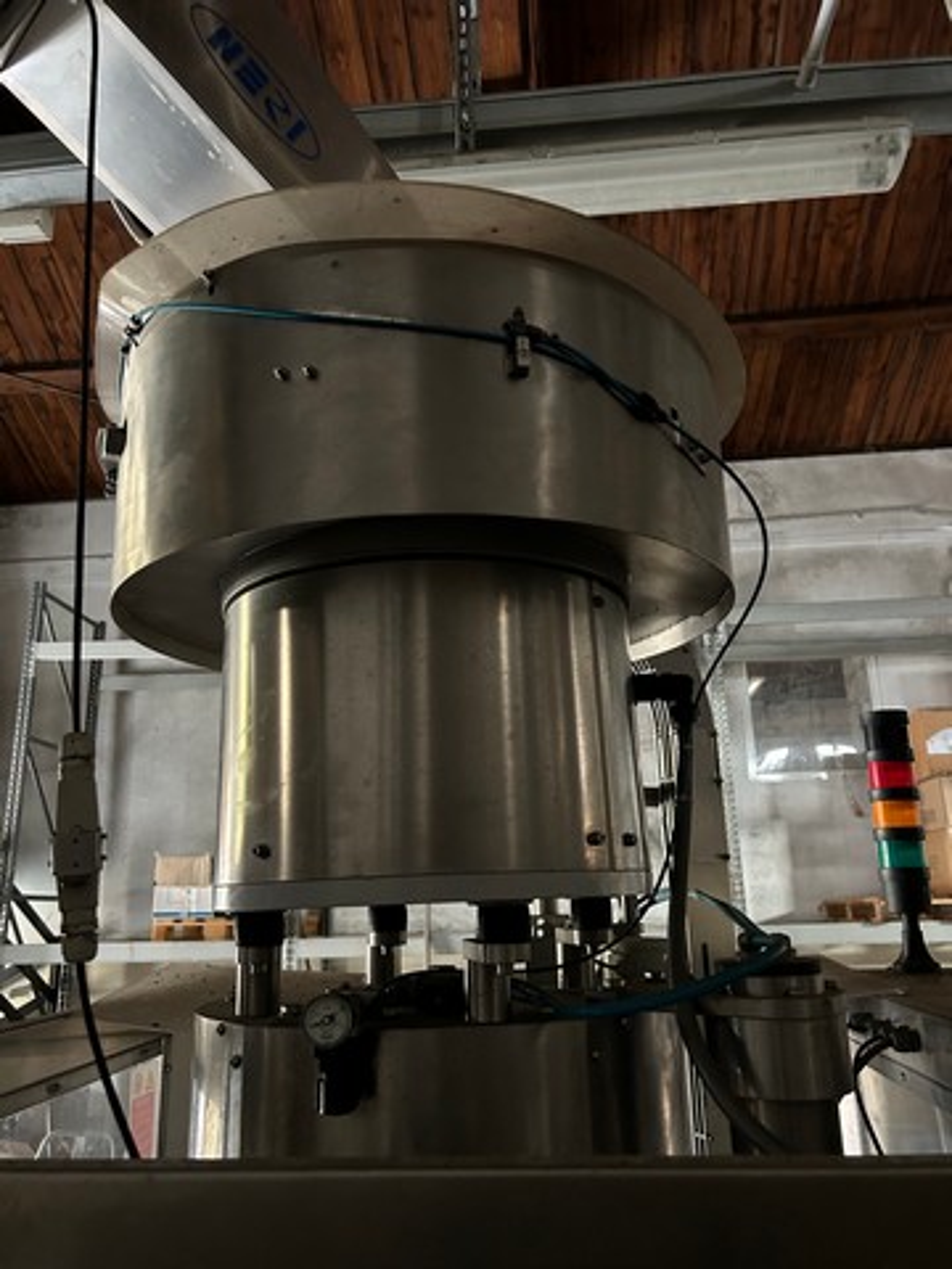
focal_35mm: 26
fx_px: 953
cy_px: 634
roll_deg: +0.9
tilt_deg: +16.4
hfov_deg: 53.1
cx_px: 476
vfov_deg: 67.3
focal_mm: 5.7
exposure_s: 1/30
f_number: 1.5
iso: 800
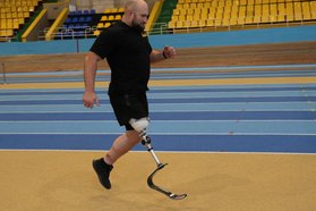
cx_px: 164
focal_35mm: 53
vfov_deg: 25.5
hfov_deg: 37.5
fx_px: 465
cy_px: 88
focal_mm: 37
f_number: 4
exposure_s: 1/160
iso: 1600
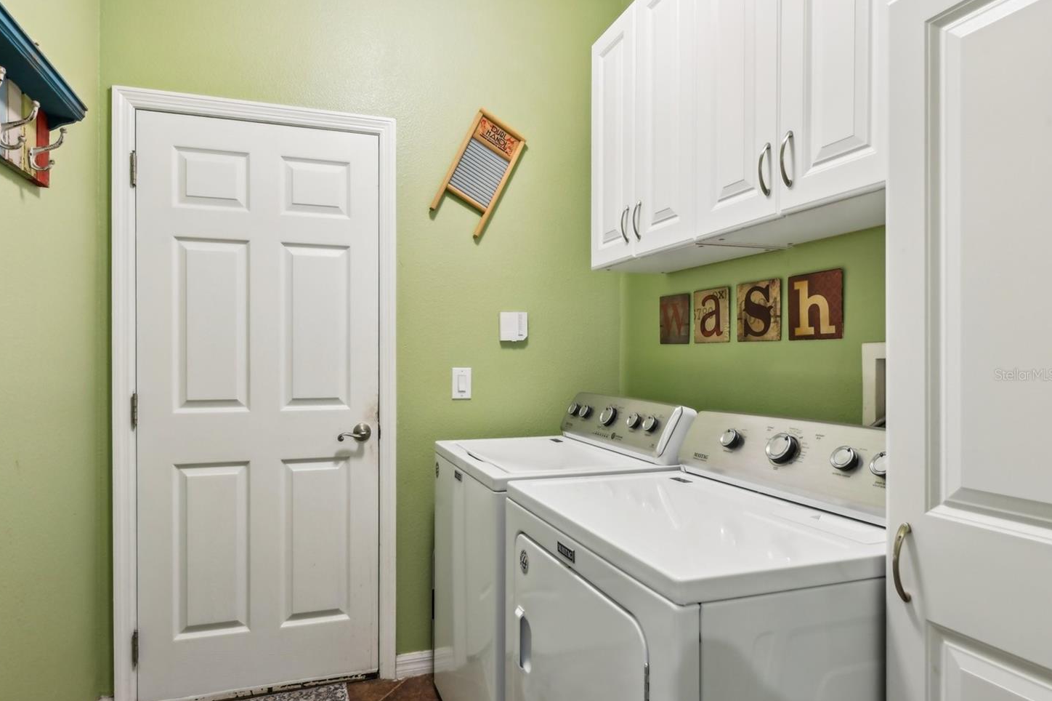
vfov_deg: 59.4
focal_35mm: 21
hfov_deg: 81.0
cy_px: 374
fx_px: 613
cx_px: 478
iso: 400
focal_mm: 19
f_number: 8
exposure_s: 1/4
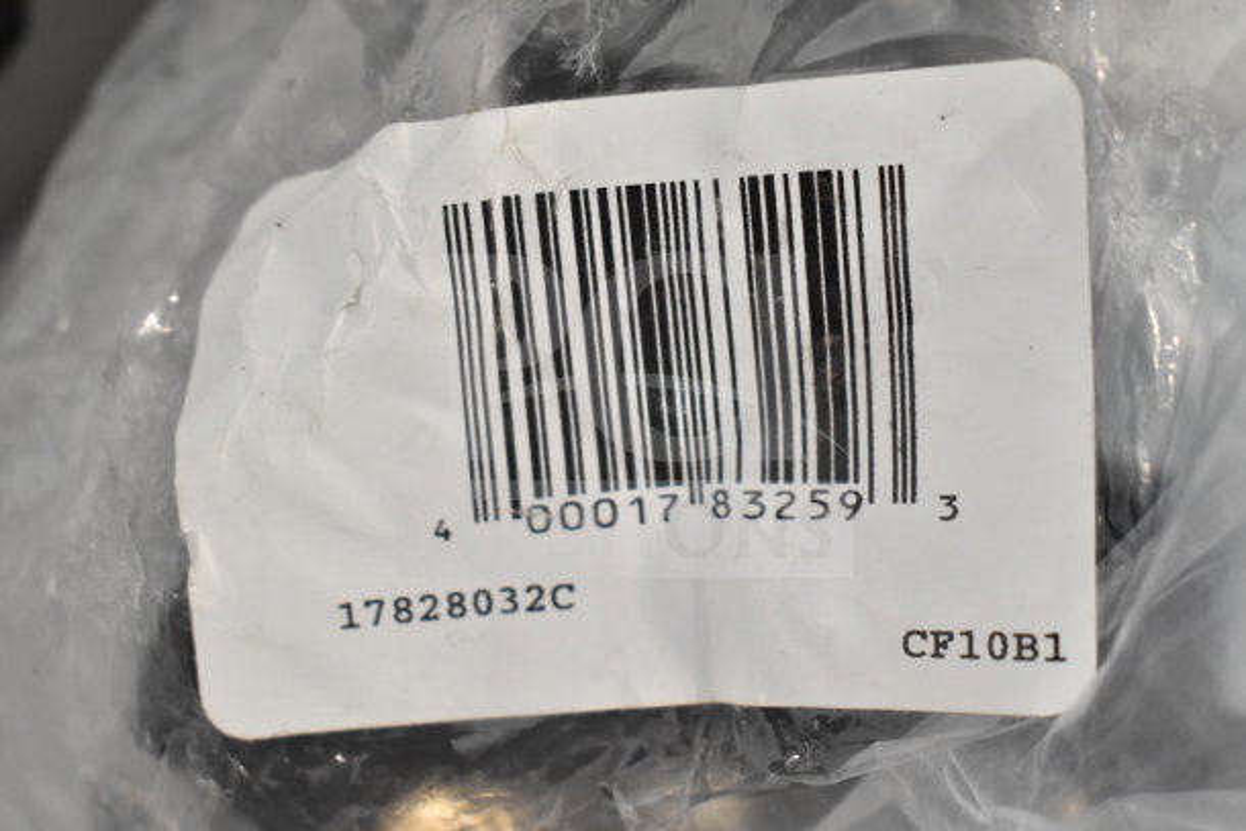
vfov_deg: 23.8
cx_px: 623
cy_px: 416
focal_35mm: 57
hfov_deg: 35.0
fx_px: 1973
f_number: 4.8
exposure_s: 1/60
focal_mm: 38
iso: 2000
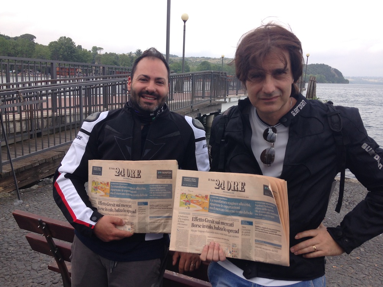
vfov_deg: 42.9
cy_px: 144
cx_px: 192
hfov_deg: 55.4
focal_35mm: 33
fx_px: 365
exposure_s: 1/704
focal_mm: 4.12
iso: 50
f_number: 2.4
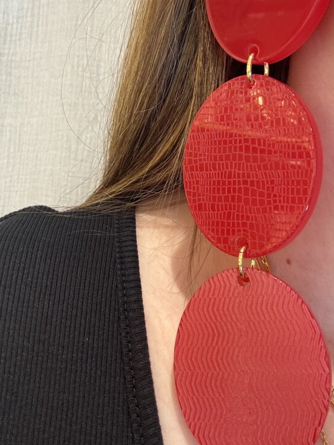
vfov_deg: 44.4
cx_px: 158
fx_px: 540
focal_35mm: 42
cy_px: 163
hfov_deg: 34.4
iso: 125
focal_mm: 2.69
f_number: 1.9
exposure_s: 1/50
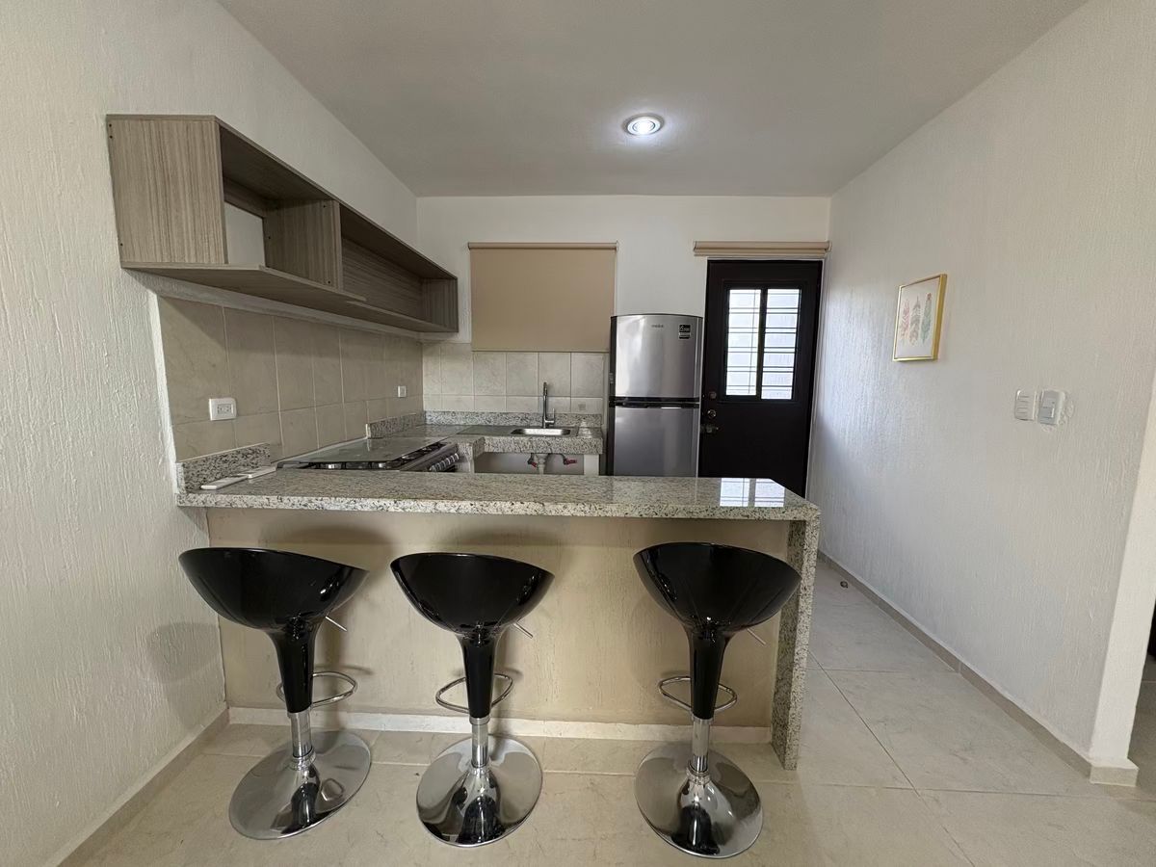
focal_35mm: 14
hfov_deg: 102.1
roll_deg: -0.3
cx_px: 578
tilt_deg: -7.2
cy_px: 434
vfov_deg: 85.7
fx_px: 468
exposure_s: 1/120
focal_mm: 2.22
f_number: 2.2
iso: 200
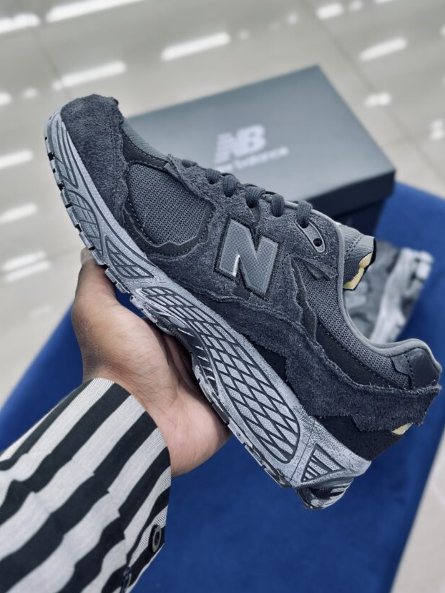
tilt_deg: -53.8
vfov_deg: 35.5
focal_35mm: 54
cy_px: 298
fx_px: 925
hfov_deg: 27.0
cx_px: 230
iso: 100
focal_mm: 6.86
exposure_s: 1/100
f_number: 1.78
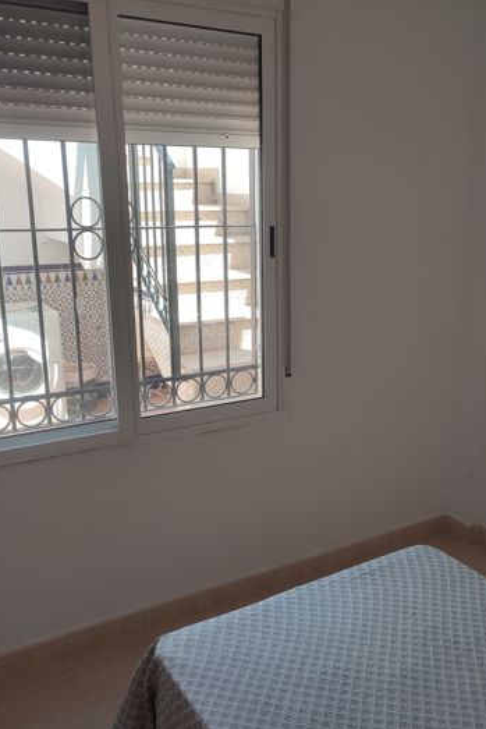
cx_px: 329
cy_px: 367
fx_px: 708
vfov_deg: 54.4
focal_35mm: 35
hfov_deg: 37.4
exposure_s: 1/101
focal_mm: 6.04
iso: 50
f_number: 1.9
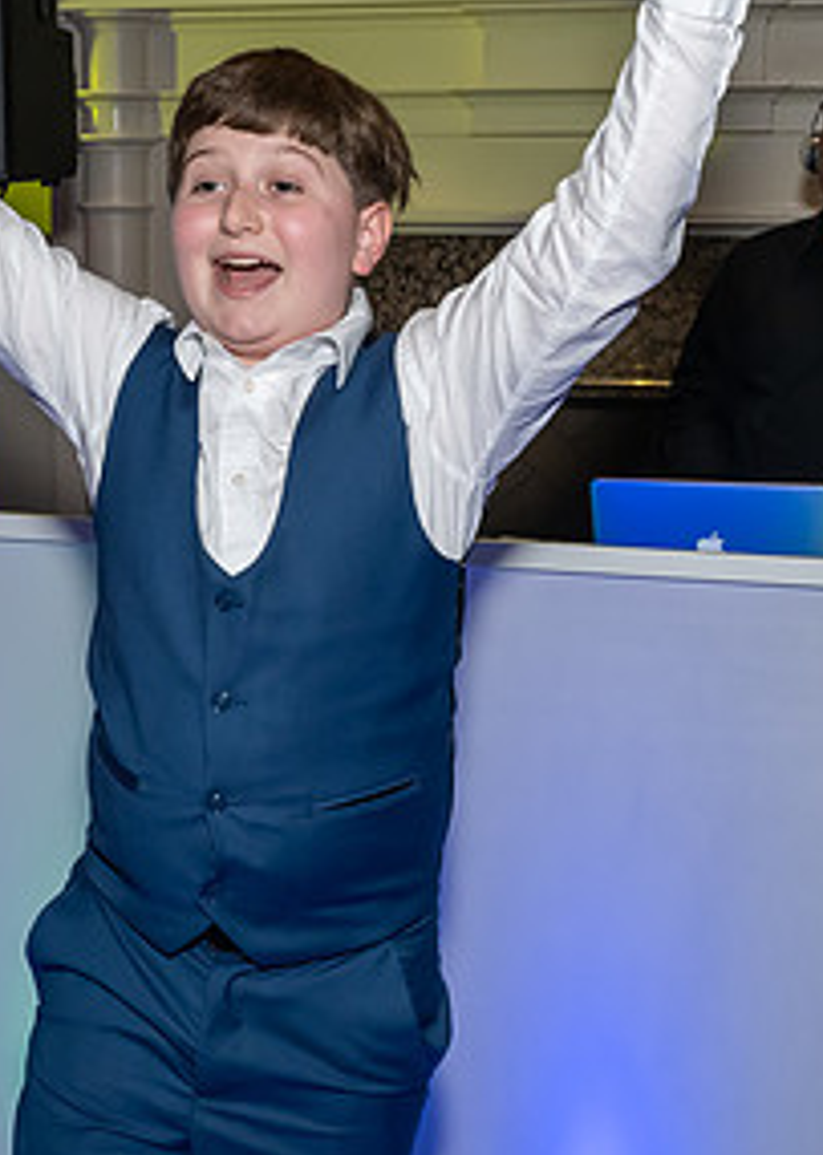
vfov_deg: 32.7
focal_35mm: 60
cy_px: 521
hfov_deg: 23.5
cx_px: 291
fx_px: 1967
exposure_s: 1/250
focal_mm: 17
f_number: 7.1
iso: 1000
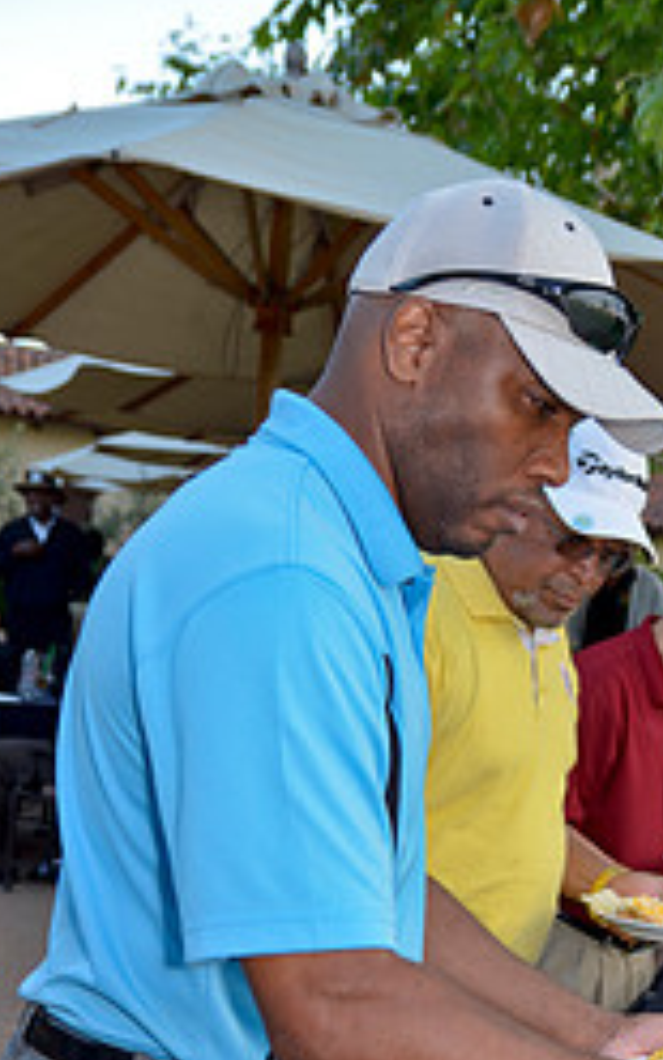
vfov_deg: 32.5
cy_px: 863
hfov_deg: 21.1
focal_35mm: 61
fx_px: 1764
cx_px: 500
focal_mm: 22
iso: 100
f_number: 3.2
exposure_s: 1/200
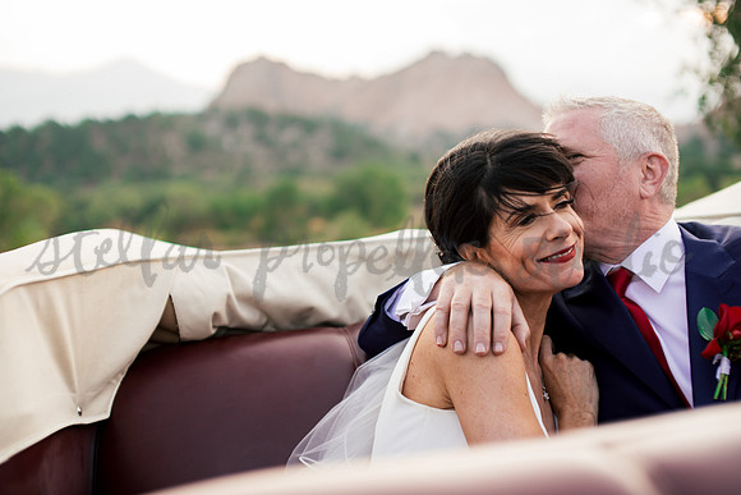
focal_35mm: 50
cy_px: 248
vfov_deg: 27.0
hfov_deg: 39.6
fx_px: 1029
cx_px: 370
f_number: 2.5
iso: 125
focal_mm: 50
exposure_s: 1/400
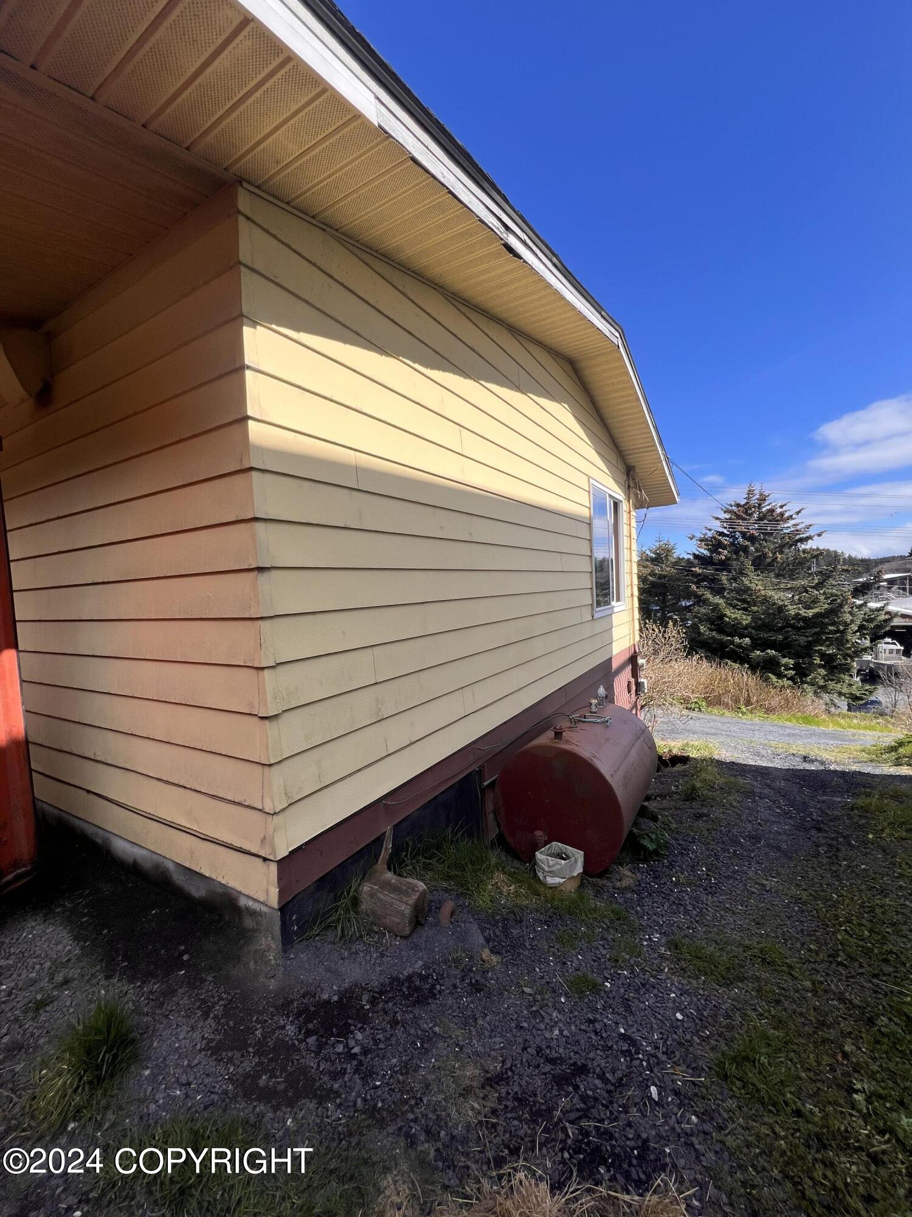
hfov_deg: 89.9
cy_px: 608
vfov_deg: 106.2
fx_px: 457
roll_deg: +2.5
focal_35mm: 13
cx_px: 456
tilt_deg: -1.9
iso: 32
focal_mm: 1.57
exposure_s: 1/1277
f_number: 1.8
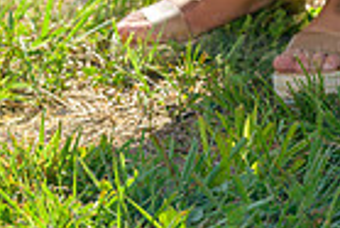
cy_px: -260
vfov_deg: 4.9
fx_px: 2600
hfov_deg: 7.5
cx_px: 243
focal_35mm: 275
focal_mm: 85
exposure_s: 1/800
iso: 100
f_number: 5.6
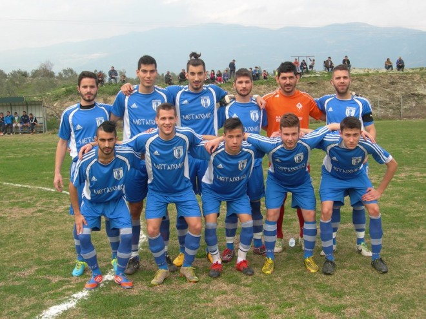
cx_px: 213
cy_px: 160
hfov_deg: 37.5
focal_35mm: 51
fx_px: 628
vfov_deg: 28.6
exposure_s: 1/114
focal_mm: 10.6
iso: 50
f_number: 5.4
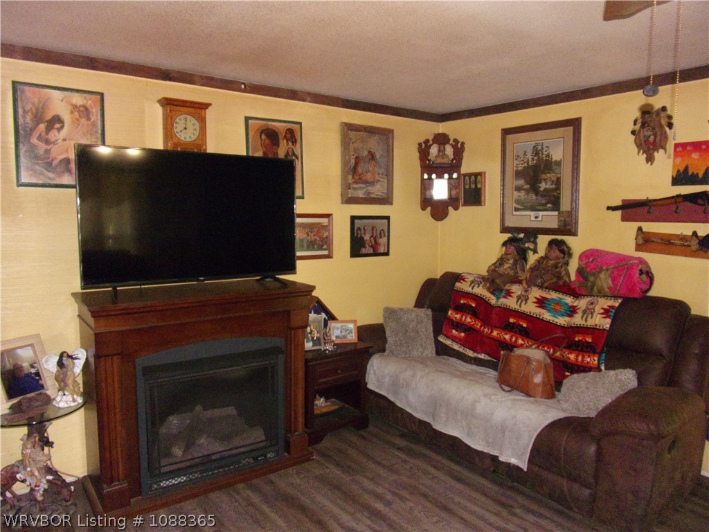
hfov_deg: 71.6
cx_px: 354
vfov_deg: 56.8
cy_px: 266
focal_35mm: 24
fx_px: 492
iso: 640
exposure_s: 1/34
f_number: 3.3
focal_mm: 4.3
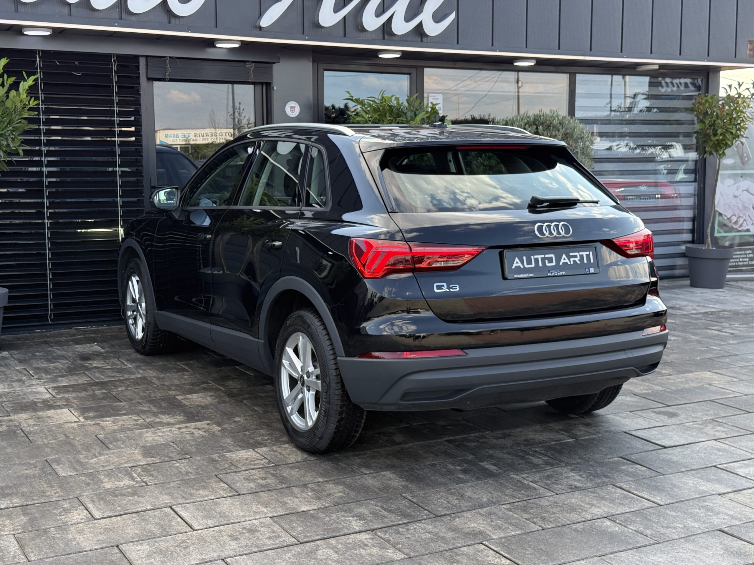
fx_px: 1046
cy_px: 282
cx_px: 377
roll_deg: -0.3
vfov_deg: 30.3
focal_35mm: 48
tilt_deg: -6.6
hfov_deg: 39.7
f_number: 1.78
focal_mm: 6.76
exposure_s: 1/669
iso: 80
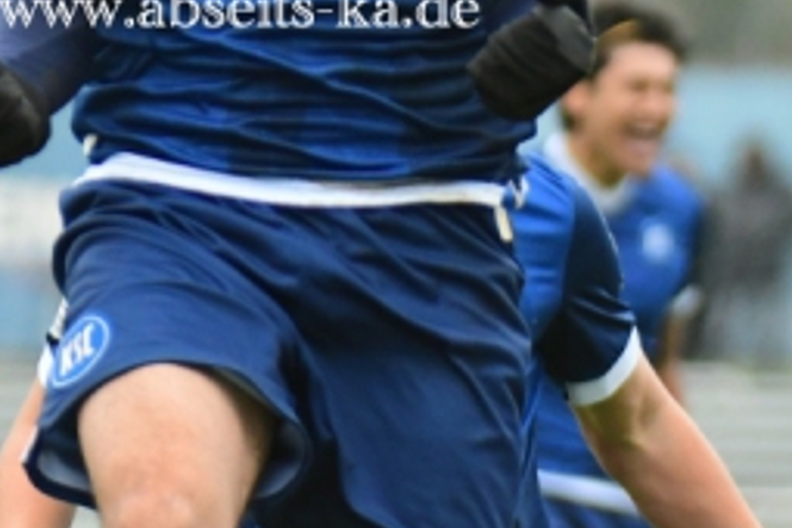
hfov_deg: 3.7
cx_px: 245
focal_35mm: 564
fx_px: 12407
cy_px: -54
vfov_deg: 2.4
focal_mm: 120
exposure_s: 1/2000
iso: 2500
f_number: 2.8
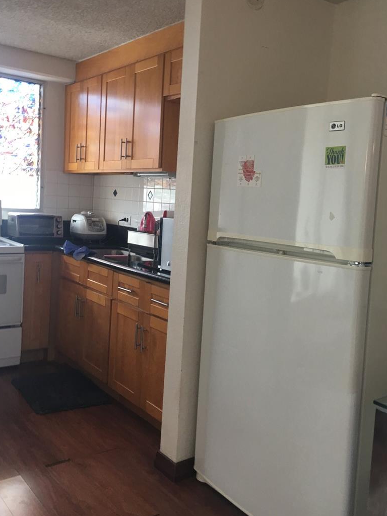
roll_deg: -2.3
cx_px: 173
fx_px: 507
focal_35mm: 34
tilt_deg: -1.9
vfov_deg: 53.9
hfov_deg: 41.7
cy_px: 240
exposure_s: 1/15
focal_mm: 4.15
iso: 25
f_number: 2.2
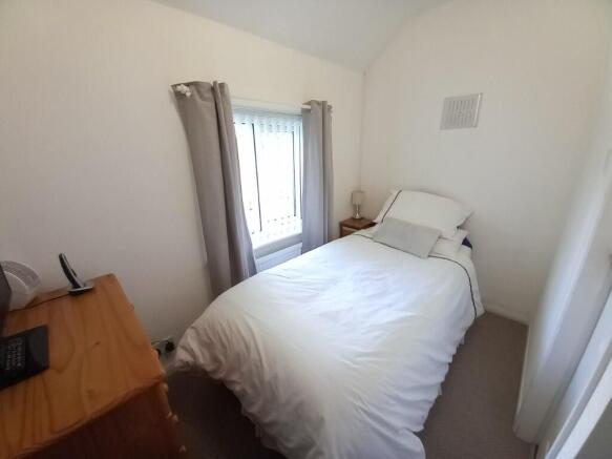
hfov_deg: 106.2
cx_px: 306
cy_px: 230
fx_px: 230
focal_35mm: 13
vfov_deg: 89.9
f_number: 2.2
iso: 125
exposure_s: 1/50
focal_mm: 1.13
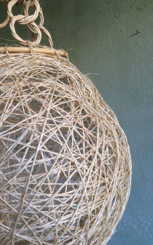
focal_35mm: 34
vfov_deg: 56.7
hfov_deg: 37.3
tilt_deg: -7.6
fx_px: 227
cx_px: 75
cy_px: 122
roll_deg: +1.2
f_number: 2.4
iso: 50
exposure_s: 1/50
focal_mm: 3.3
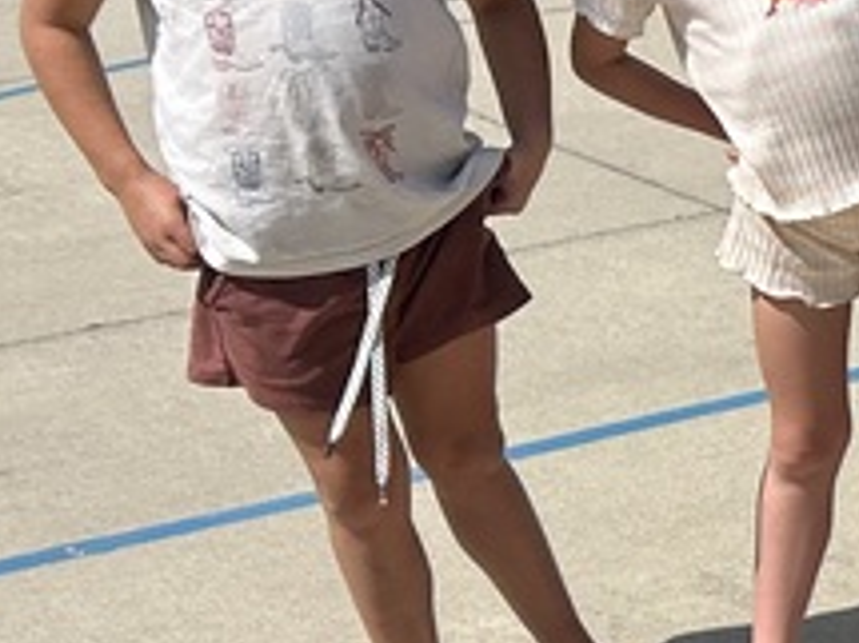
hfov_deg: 12.8
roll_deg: +1.6
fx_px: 3075
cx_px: 1970
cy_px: 367
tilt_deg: -18.3
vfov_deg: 11.9
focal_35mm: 124
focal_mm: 5.7
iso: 50
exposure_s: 1/6993
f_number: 1.5
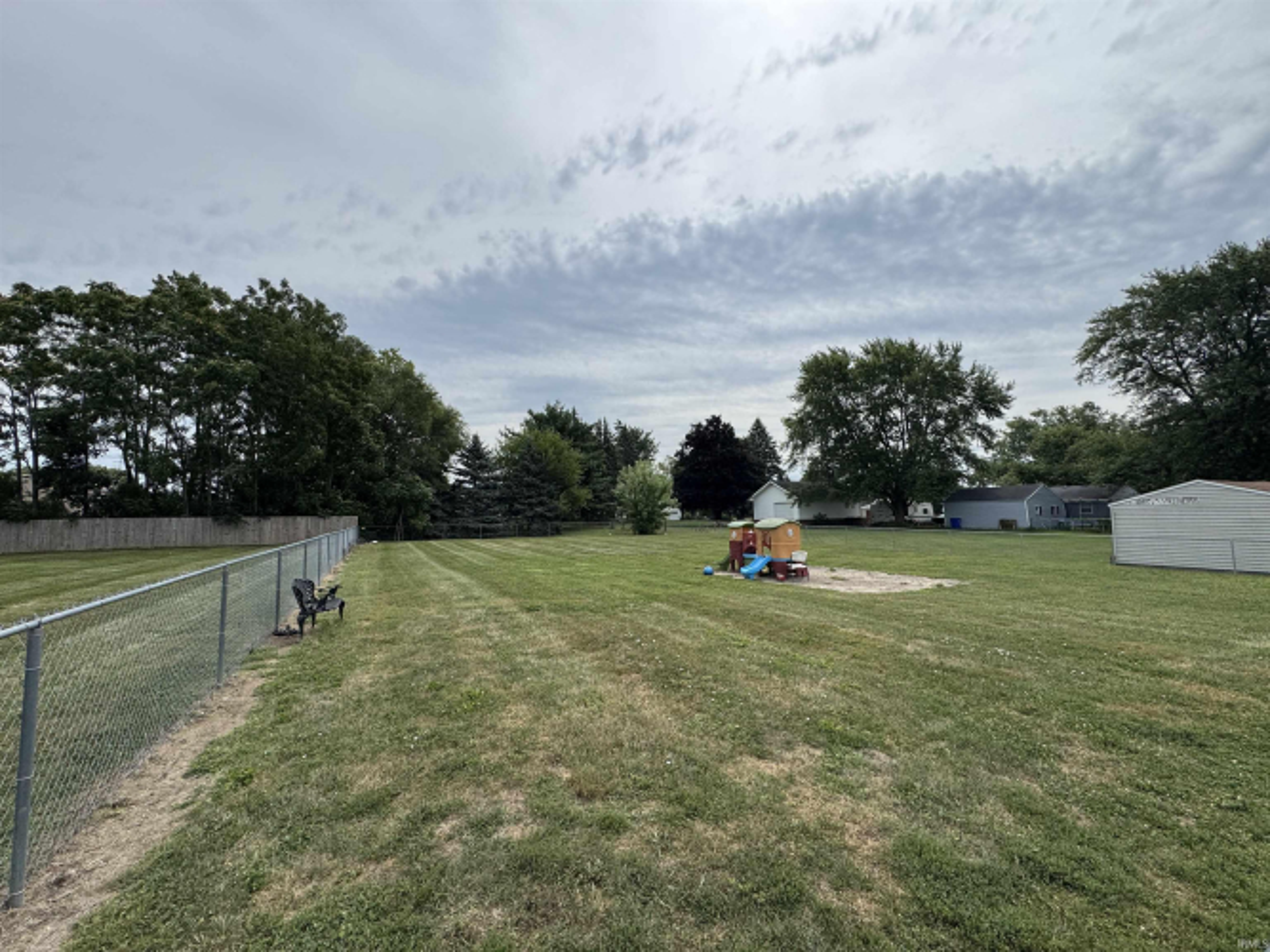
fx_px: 514
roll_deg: -0.1
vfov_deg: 85.7
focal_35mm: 14
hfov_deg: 102.1
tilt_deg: +4.3
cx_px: 635
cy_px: 476
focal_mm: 2.22
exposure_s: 1/2985
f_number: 2.2
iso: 50
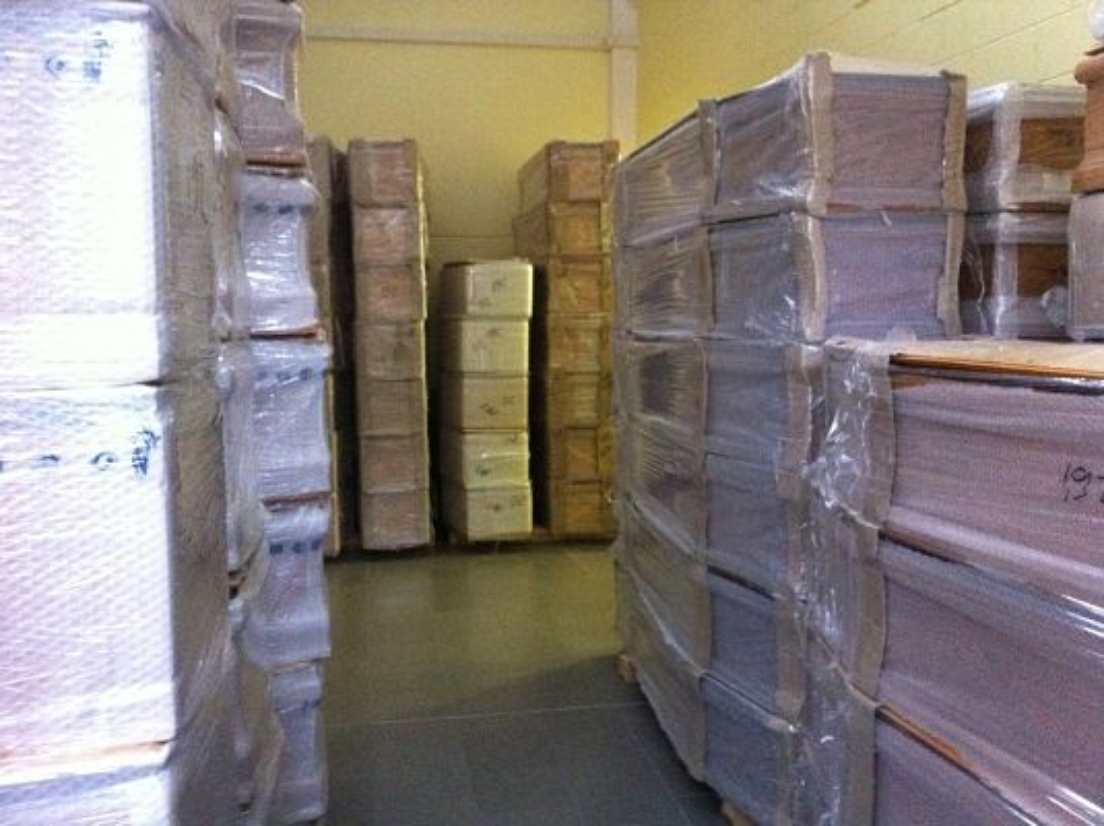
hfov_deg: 52.7
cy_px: 413
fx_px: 1115
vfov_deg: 40.6
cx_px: 552
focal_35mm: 35
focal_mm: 3.85
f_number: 2.8
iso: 1000
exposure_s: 1/15
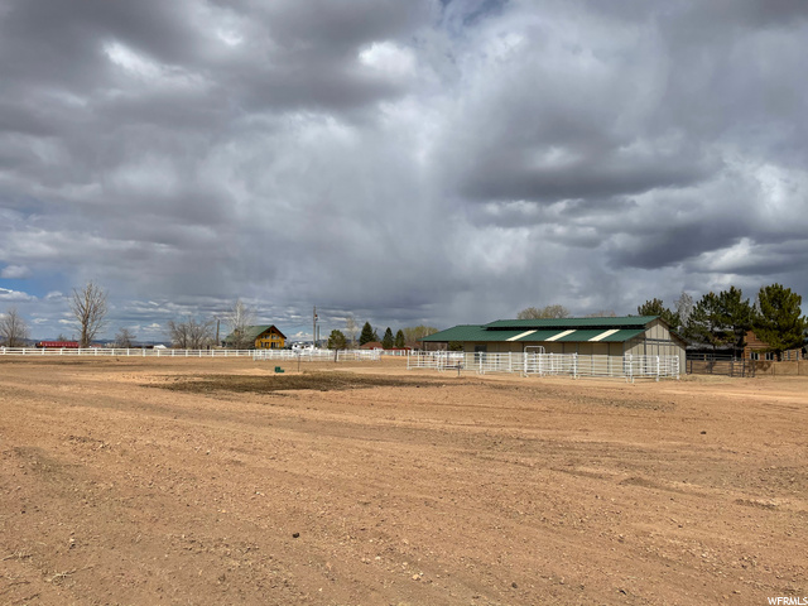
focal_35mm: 26
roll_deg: -0.5
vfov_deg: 53.1
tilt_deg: +4.5
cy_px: 303
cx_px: 404
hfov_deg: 67.3
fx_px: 607
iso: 32
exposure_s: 1/9804
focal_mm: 4.2
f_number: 1.6
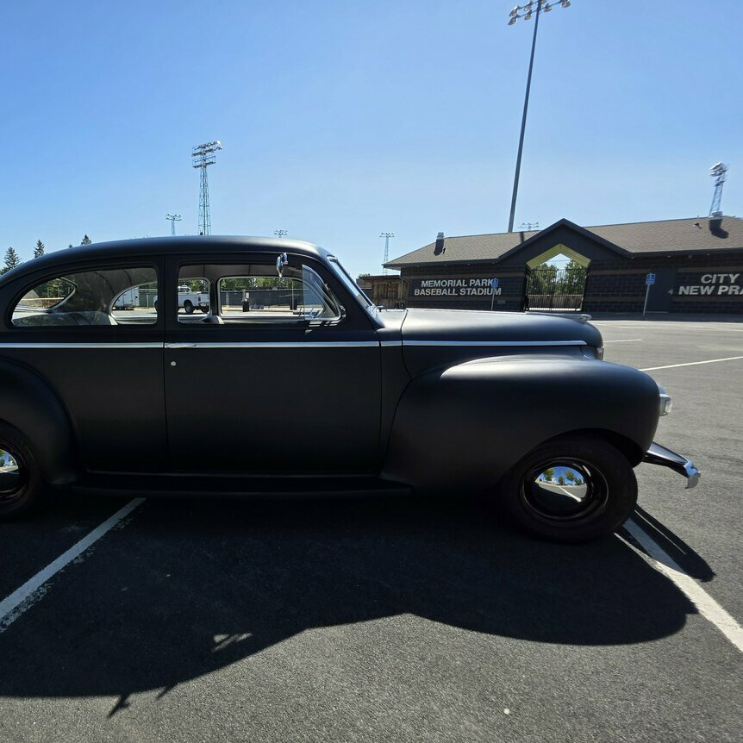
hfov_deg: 84.1
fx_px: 389
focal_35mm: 16
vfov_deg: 87.4
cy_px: 384
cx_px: 241
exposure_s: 1/1588
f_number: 1.9
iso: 40
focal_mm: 2.2
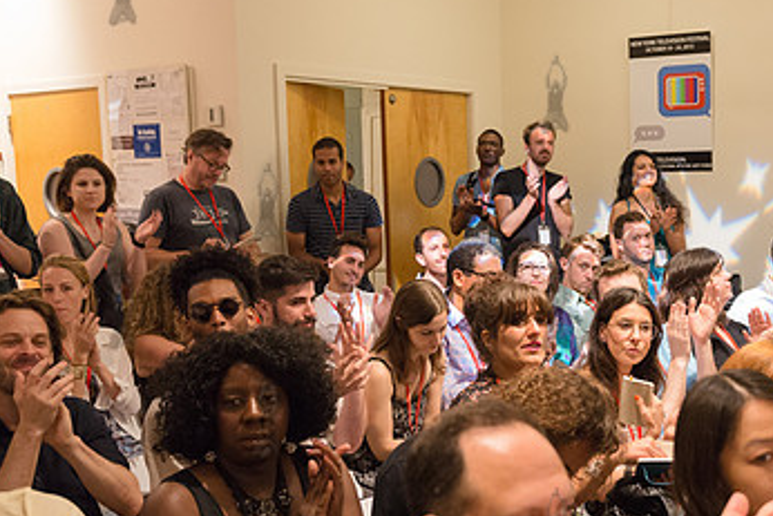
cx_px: 554
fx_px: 1117
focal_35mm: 52
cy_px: 309
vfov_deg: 26.0
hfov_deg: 37.5
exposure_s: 1/160
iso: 3200
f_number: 3.5
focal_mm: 31
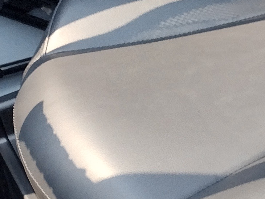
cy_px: -67
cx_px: 517
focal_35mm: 148
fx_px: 1133
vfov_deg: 9.8
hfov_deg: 12.0
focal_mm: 4.71
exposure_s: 1/476
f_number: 1.7
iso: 100
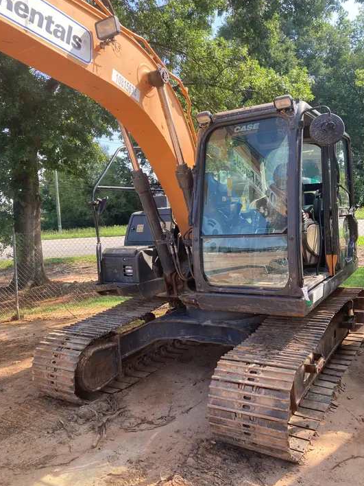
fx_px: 407
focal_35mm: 29
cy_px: 245
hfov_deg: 48.2
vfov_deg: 61.7
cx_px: 185
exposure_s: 1/282
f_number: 1.8
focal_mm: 3.99
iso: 20
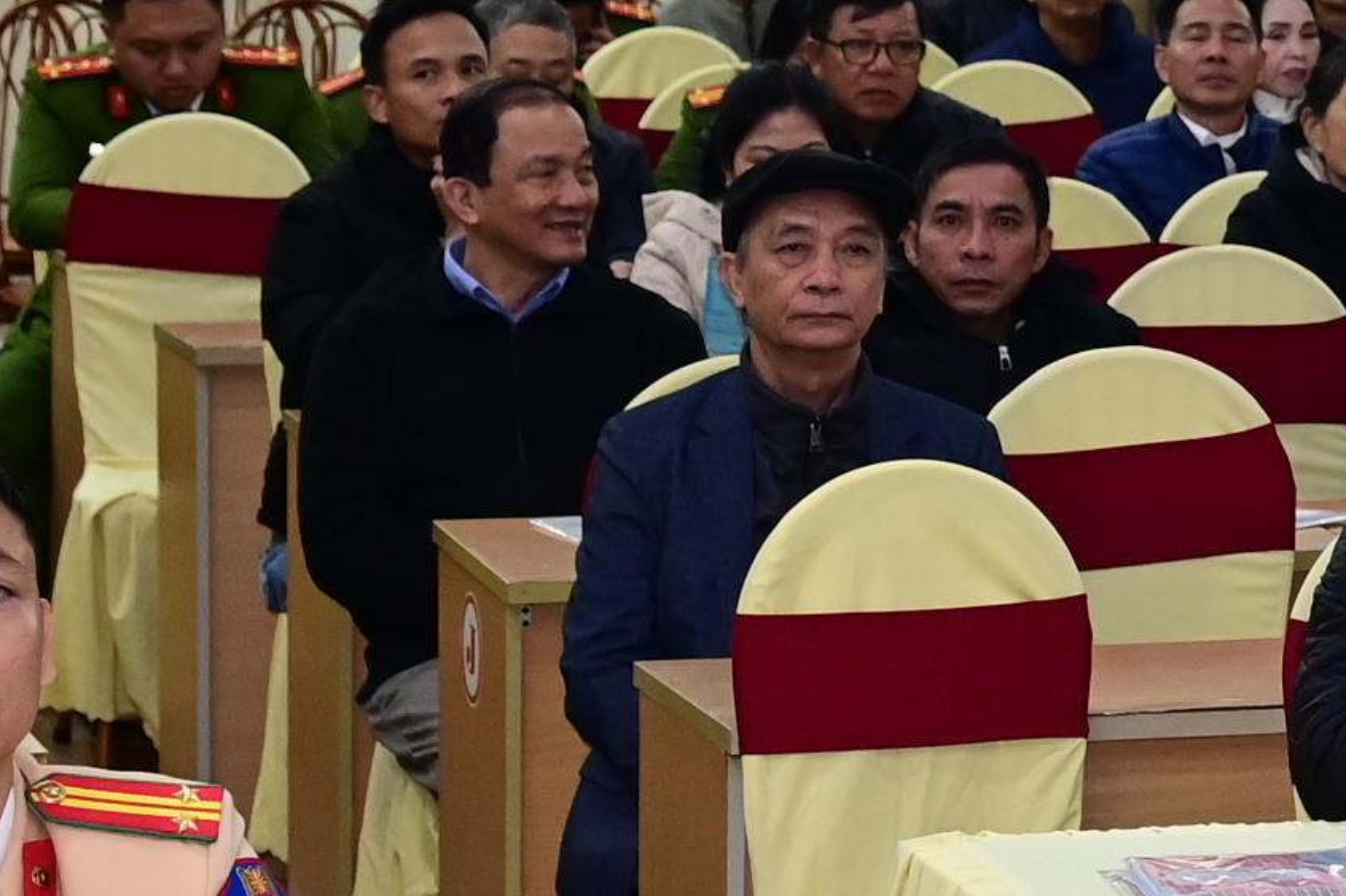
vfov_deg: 7.1
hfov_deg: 9.9
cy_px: 271
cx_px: 2721
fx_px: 7214
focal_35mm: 193
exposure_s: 1/160
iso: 1600
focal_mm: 36
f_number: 4
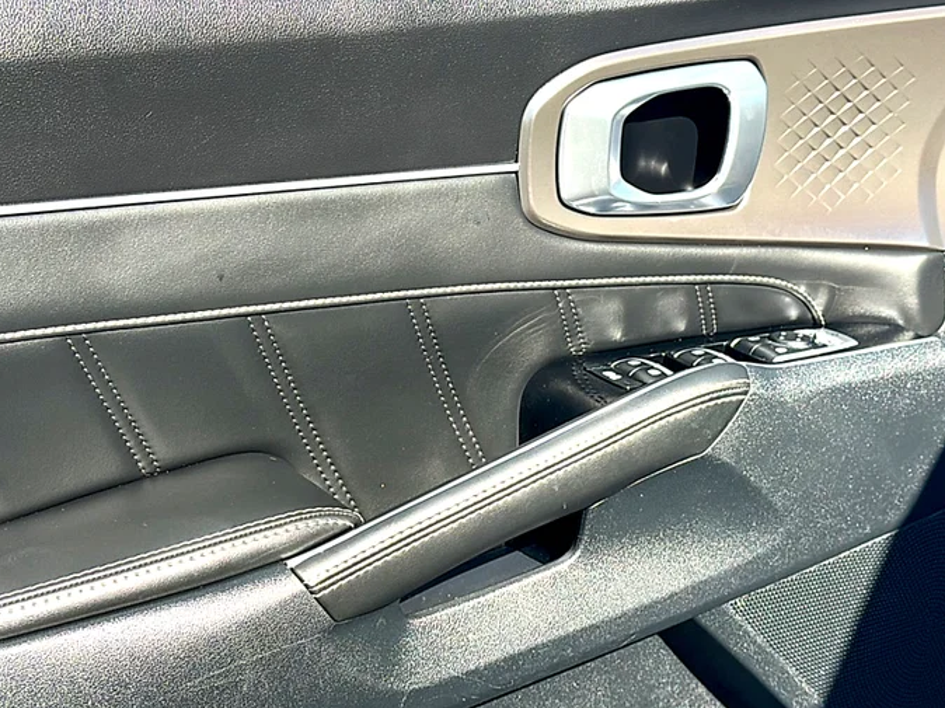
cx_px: 480
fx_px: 1446
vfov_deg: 27.5
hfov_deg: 36.2
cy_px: 365
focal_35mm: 53
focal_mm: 6.86
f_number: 1.78
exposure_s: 1/485
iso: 64
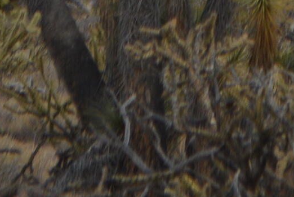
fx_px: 3865
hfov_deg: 4.3
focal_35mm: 473
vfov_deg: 2.9
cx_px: 593
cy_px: -335
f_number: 7.1
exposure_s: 1/2000
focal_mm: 55
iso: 400
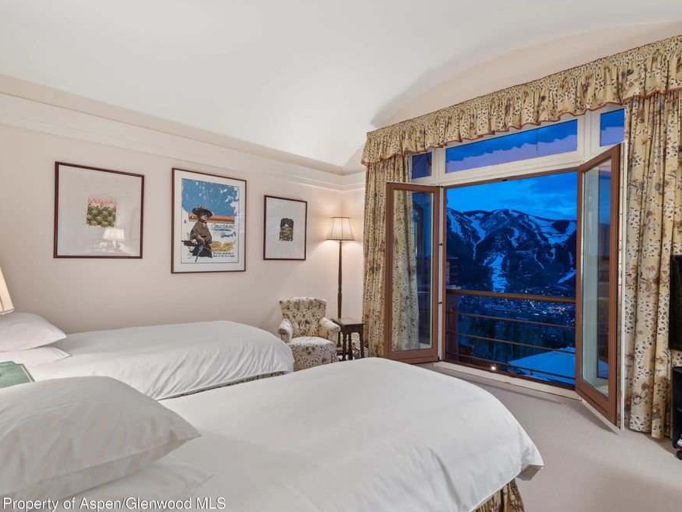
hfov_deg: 84.6
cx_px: 349
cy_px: 263
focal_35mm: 19
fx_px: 374
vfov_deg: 68.7
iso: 100
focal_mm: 17
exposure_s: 5
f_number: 7.1
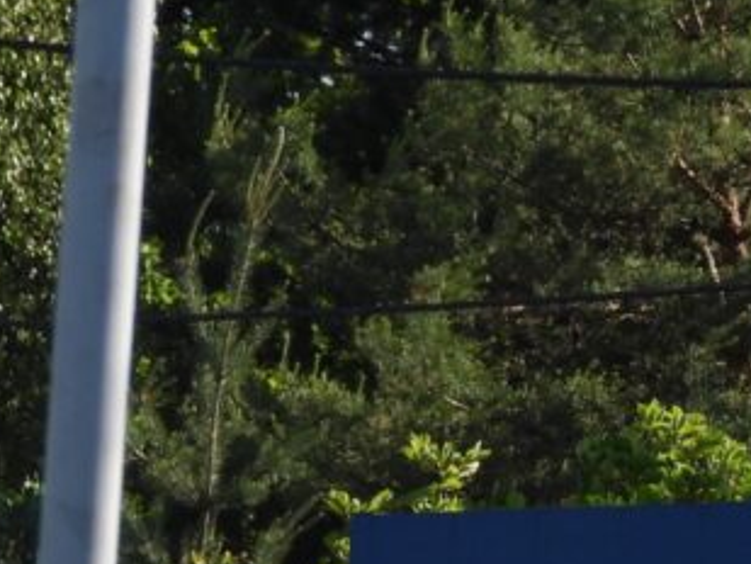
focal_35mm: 1059
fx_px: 22984
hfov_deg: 1.9
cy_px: 712
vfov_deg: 1.4
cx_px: 1050
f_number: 4.5
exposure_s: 1/400
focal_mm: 57.5
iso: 100
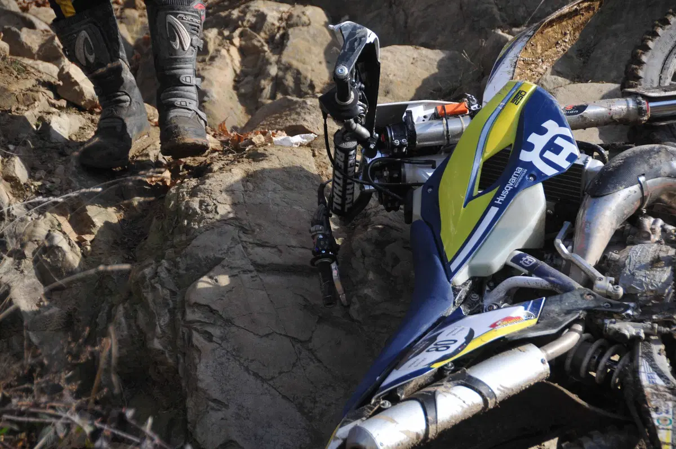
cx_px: 338
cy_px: 224
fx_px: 2954
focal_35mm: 158
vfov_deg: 8.7
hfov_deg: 13.1
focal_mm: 105
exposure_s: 1/3200
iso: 800
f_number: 5.3
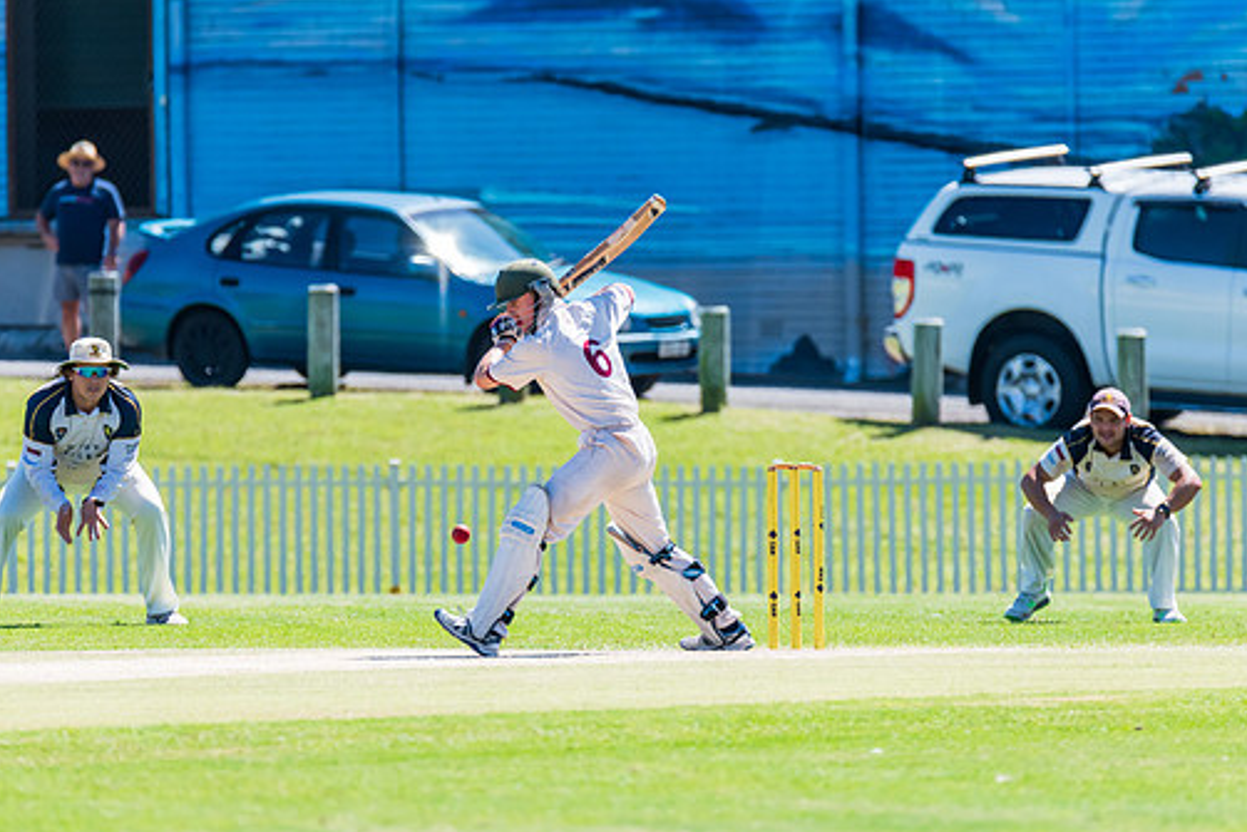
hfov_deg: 3.3
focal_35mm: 622
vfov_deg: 2.2
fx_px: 21550
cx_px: 580
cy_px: 423
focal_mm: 460
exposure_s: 1/2000
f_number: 6.3
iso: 640
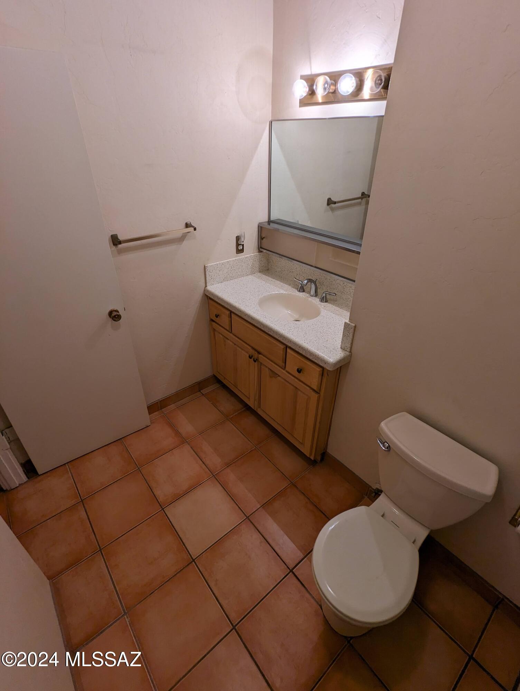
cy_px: 346
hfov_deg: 78.2
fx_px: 320
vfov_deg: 94.4
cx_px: 260
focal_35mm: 16
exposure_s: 1/30
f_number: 2.2
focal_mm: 2.35
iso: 65
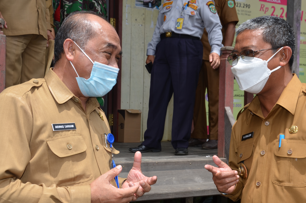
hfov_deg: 35.6
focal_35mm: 56
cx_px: 183
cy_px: 122
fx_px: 475
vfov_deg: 24.0
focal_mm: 28
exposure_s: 1/250
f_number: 7.1
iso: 100
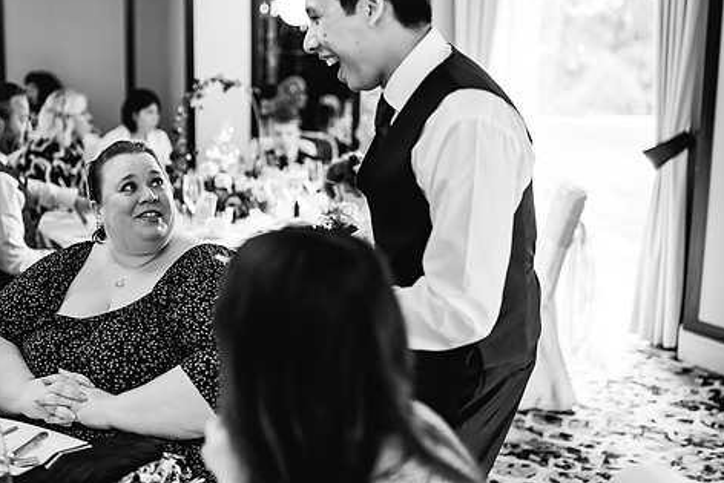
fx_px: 865
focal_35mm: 43
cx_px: 293
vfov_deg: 31.1
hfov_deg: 45.2
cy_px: 191
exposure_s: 1/500
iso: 1250
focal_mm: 35
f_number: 1.4
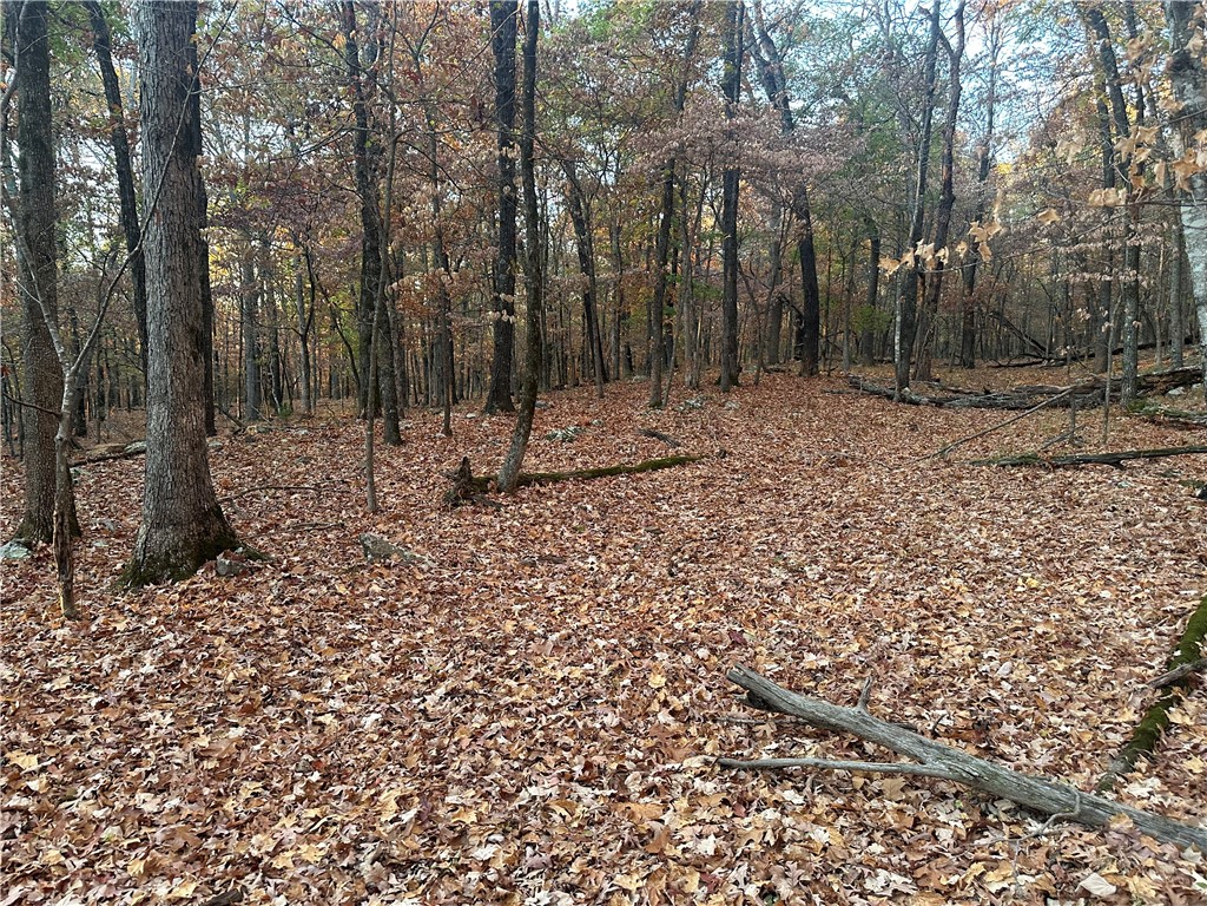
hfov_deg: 71.6
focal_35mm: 24
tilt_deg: -5.8
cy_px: 453
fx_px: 837
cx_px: 604
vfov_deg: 56.8
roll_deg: -3.1
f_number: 1.78
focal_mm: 6.86
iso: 250
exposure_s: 1/72
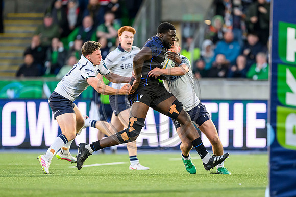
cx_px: 171
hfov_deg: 4.0
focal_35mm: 514
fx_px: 4221
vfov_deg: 2.7
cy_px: 115
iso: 4000
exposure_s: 1/1600
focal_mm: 400
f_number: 3.5
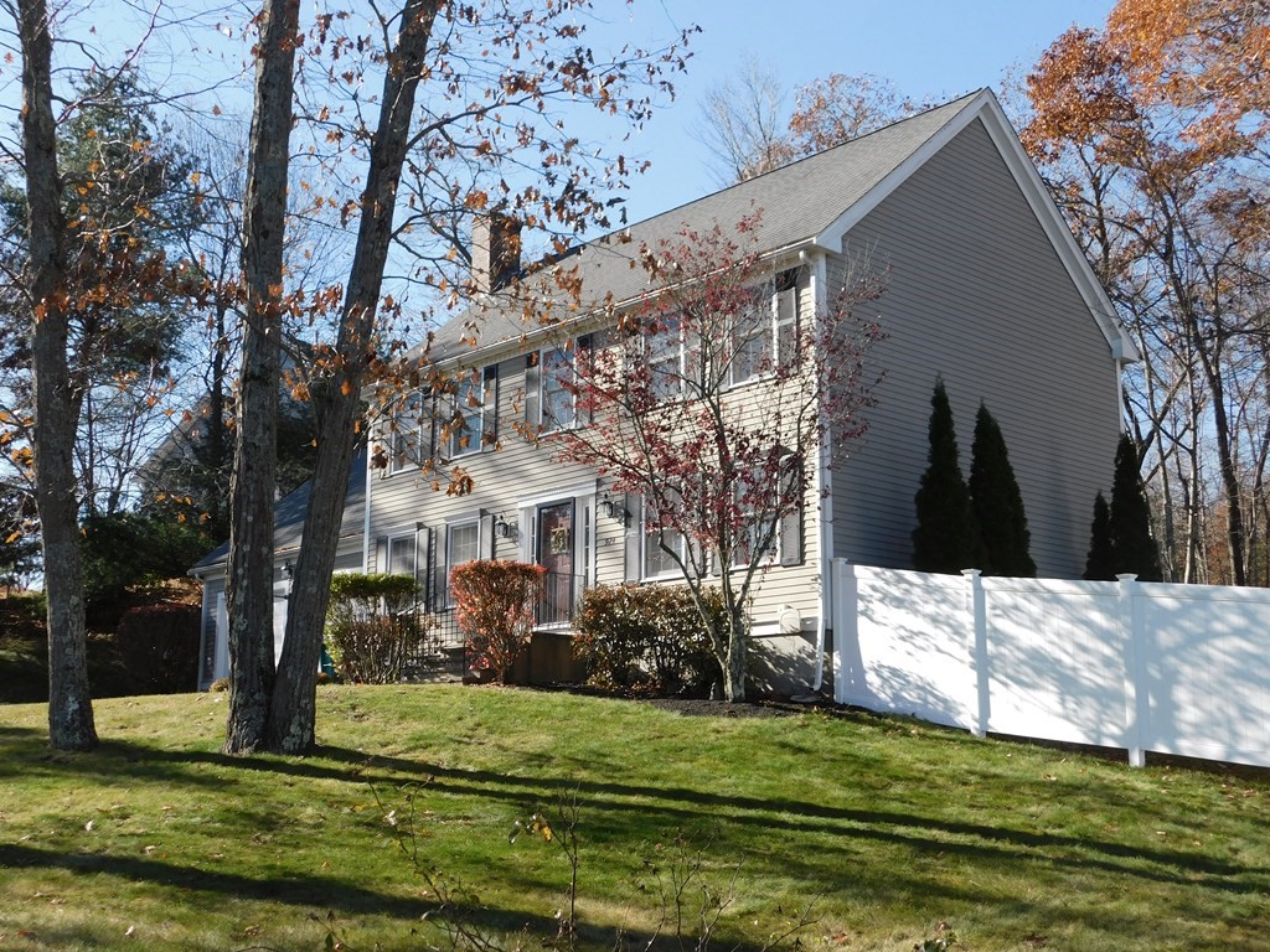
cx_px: 635
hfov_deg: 46.8
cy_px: 476
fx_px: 1468
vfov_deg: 36.0
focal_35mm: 40
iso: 125
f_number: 3.6
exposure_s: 1/500
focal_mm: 7.1
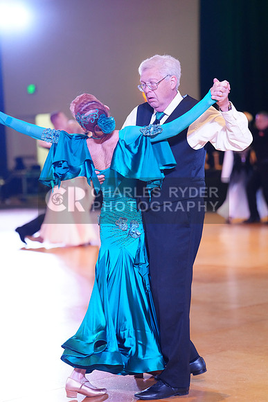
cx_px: 134
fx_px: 1205
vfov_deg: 18.9
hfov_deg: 12.7
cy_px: 201
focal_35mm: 108
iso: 5000
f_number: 2.8
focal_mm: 108
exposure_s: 1/400
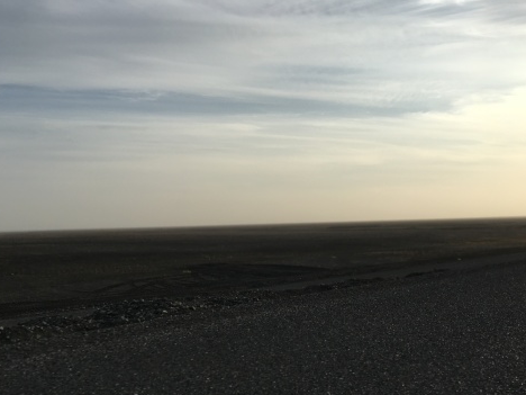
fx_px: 517
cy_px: 225
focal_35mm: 34
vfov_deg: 41.7
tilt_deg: +4.0
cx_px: 260
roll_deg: +2.2
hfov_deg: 54.0
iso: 25
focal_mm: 4.15
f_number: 2.2
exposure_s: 1/2079
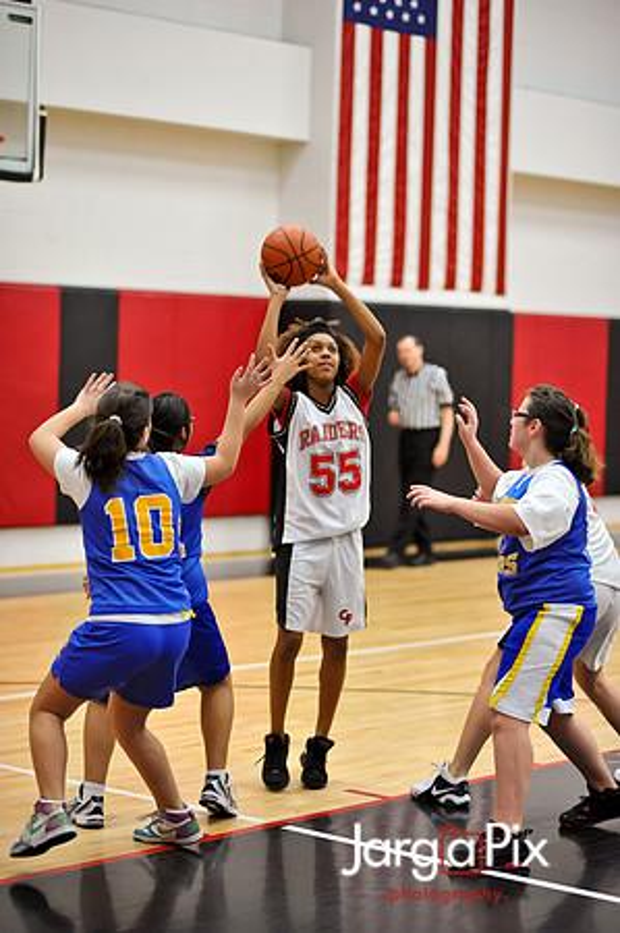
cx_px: 310
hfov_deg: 16.0
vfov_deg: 23.9
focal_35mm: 85
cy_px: 466
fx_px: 2201
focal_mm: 85
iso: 1800
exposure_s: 1/500
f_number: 2
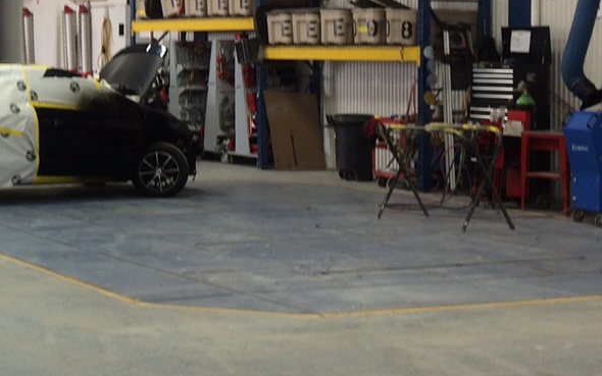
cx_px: -115
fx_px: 1395
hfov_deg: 22.5
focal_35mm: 85
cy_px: 44
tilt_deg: +3.3
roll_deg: +1.8
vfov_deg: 15.2
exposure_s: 1/30
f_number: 2.2
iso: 32
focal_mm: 4.15
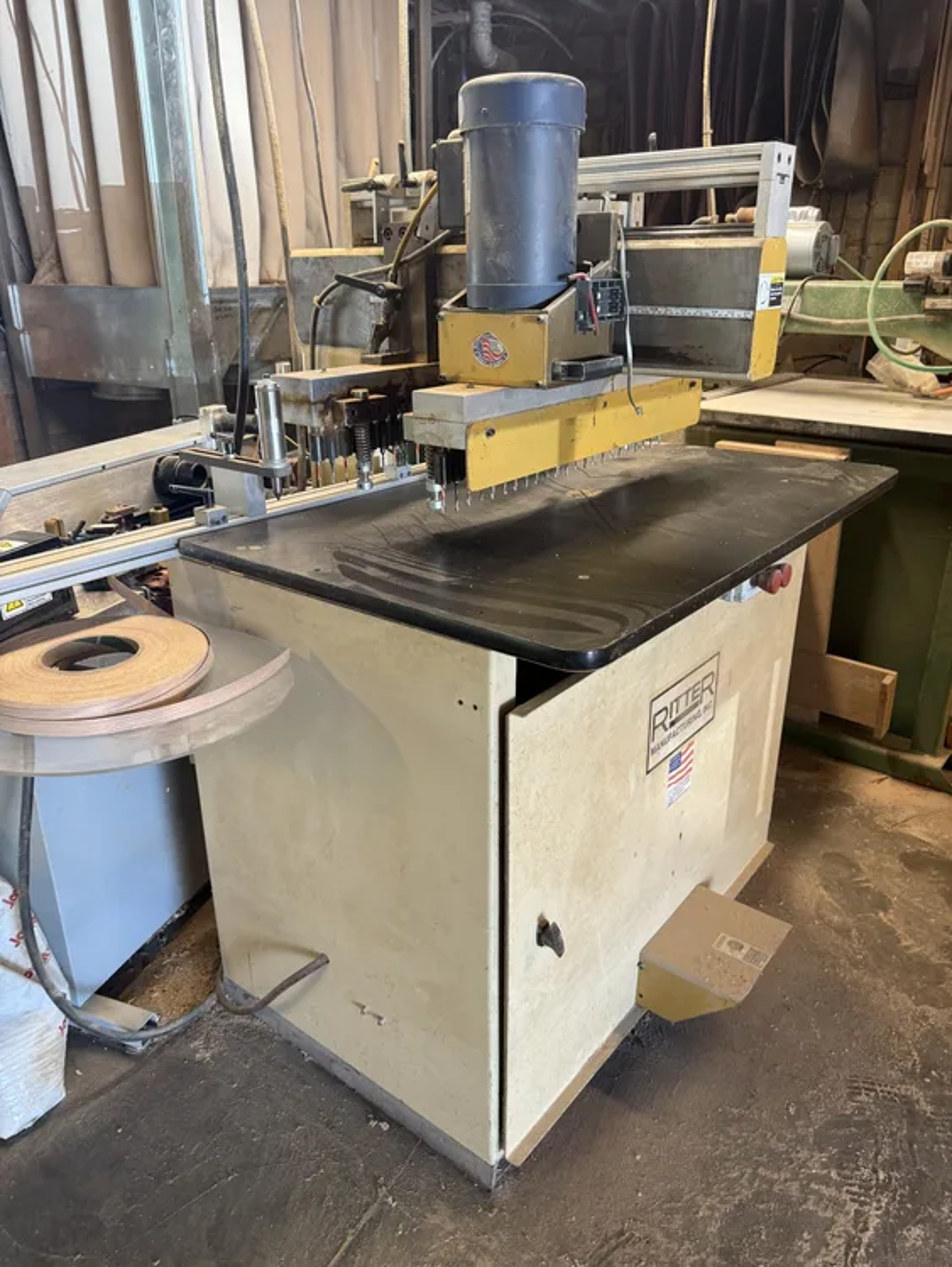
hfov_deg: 56.8
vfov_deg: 71.6
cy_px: 634
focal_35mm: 24
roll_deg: -1.1
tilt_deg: -21.4
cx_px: 476
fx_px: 880
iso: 200
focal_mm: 6.76
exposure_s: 1/63
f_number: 1.78
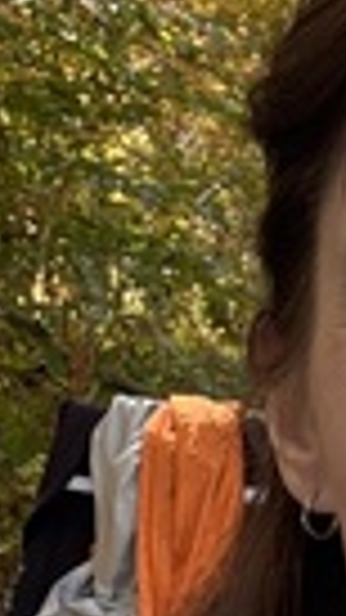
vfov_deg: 17.6
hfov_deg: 9.9
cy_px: 620
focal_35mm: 119
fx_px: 1942
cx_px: 523
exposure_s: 1/171
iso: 40
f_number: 1.9
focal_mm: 2.69
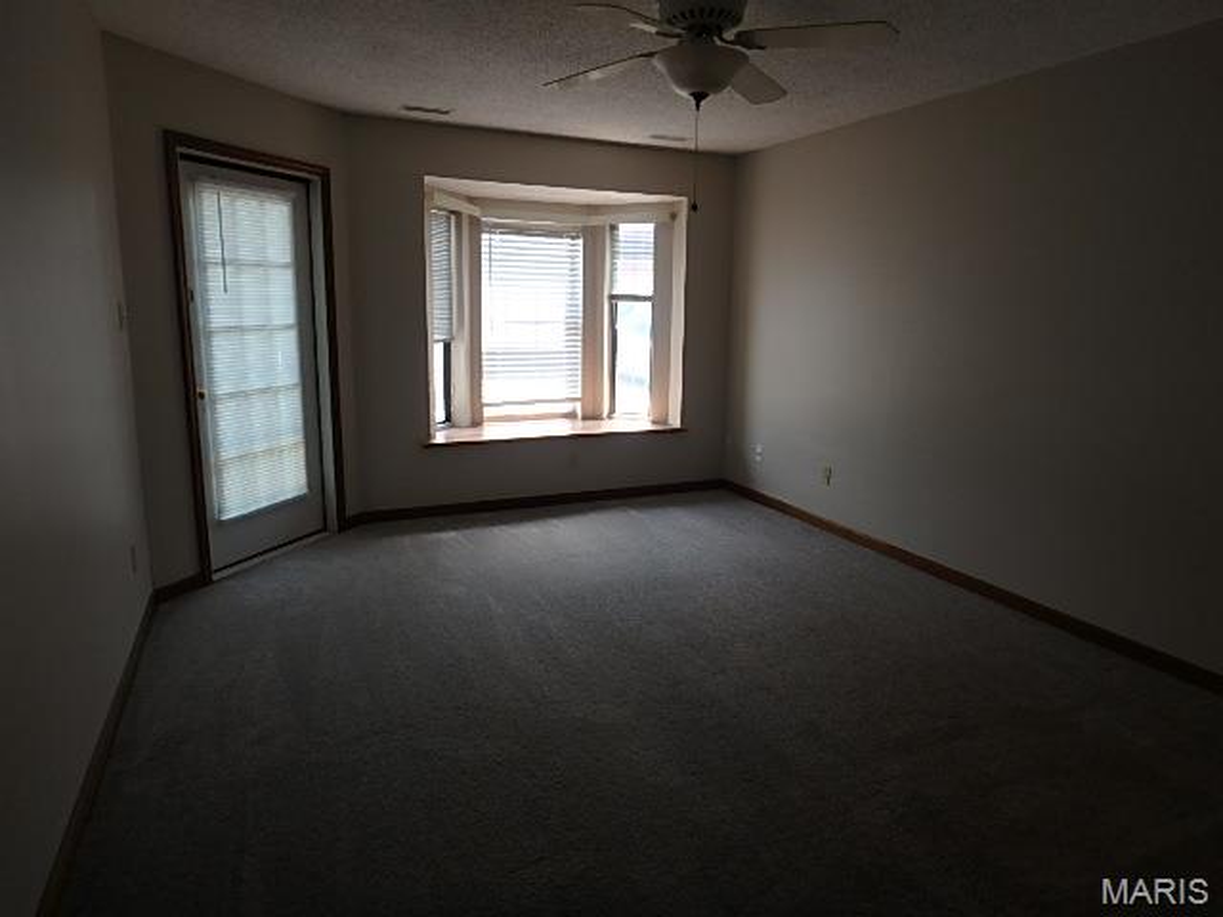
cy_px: 458
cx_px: 612
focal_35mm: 21
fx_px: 742
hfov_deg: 79.0
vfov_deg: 63.4
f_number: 3.5
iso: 125
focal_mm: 3.7
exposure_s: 1/80
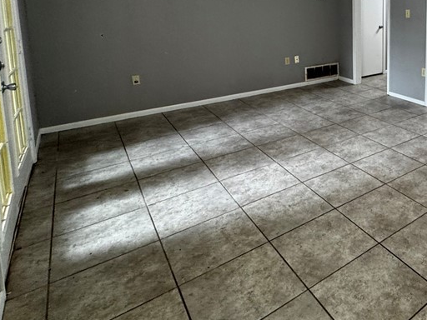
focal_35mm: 28
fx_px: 345
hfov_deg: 53.6
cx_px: 401
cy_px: 41
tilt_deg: -6.2
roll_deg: -0.2
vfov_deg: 45.7
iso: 200
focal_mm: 2.22
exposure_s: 1/60
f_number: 2.2
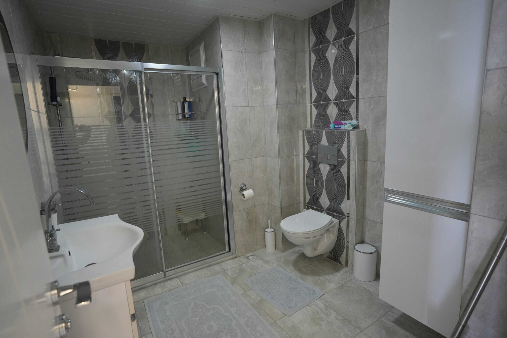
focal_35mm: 19
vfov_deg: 64.5
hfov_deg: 86.9
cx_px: 254
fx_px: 268
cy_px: 169
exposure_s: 1/160
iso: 1600
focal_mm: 19
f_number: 3.5
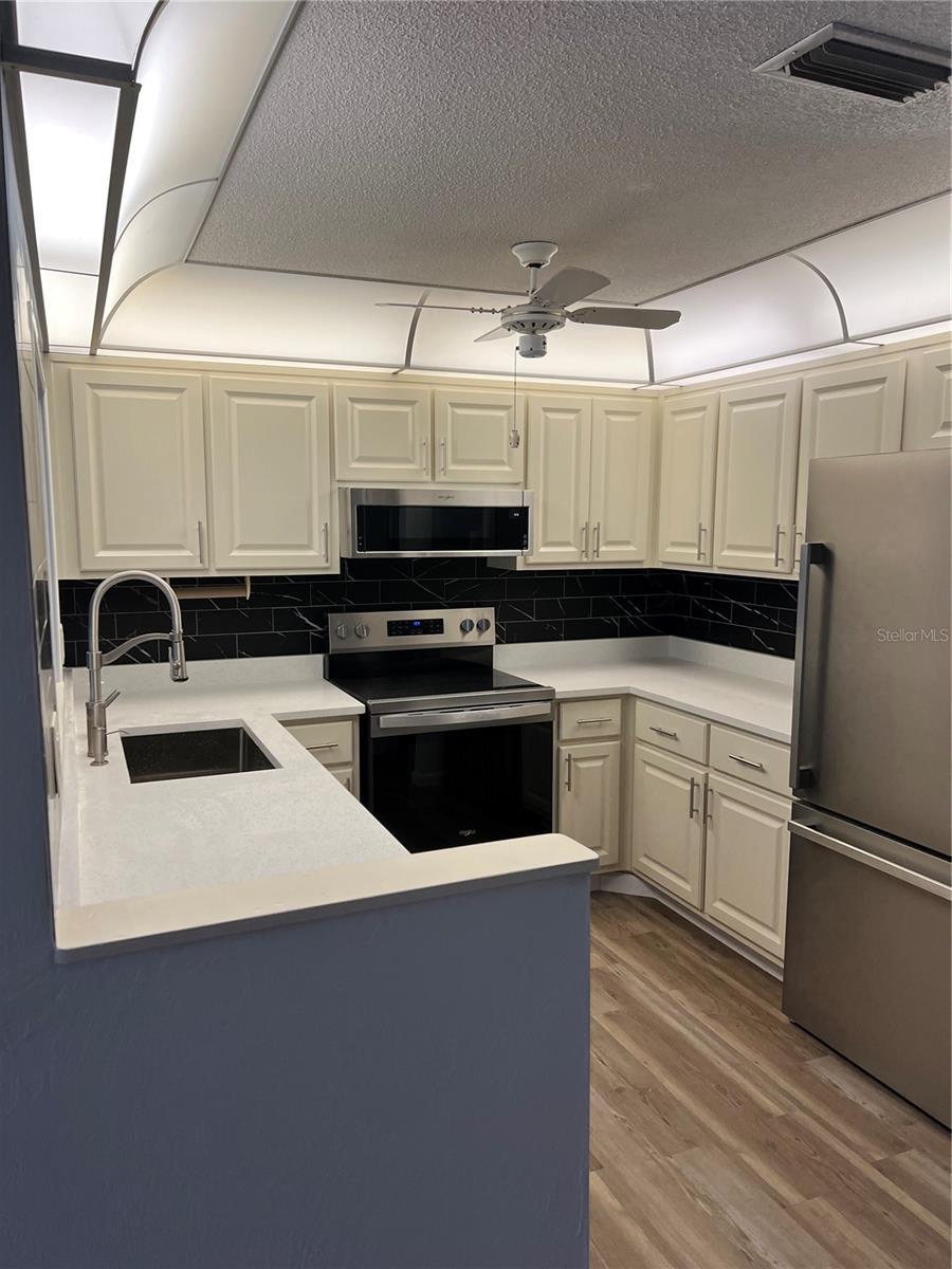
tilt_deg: -6.1
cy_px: 634
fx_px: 953
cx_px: 476
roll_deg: +0.6
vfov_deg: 67.3
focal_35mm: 26
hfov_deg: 53.1
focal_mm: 5.7
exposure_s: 1/120
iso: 100
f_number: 1.5
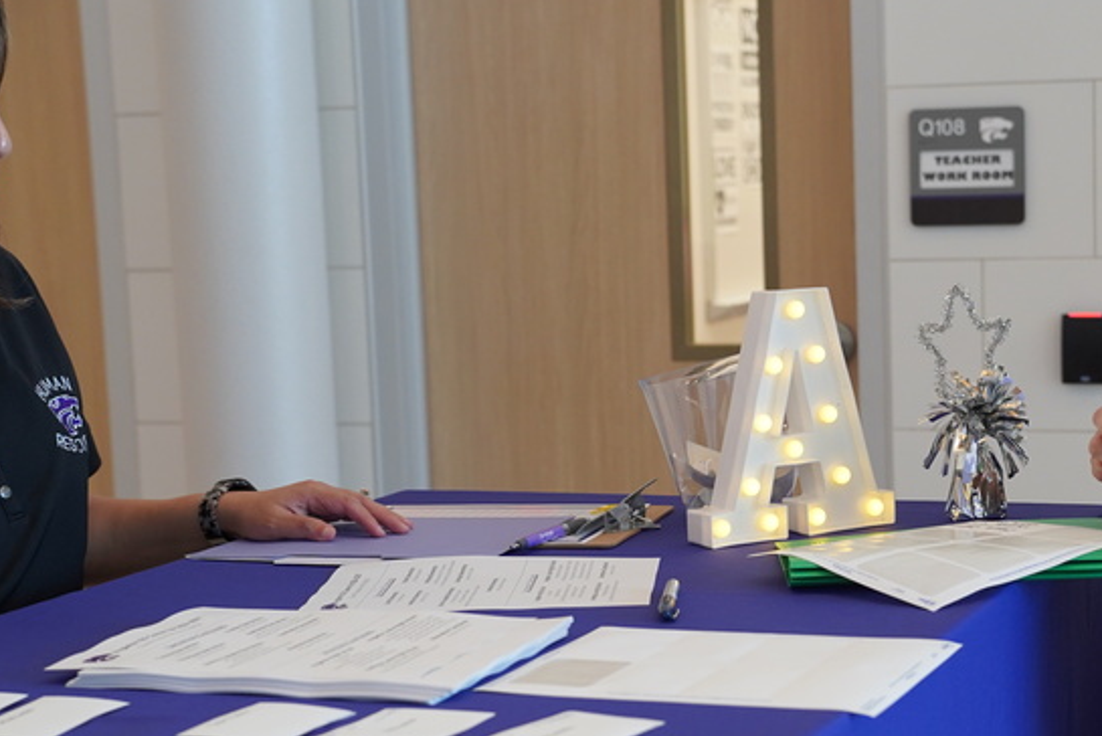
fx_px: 2358
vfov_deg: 17.7
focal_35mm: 77
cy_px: 456
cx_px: 756
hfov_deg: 26.1
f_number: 4
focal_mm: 41
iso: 1250
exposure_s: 1/160
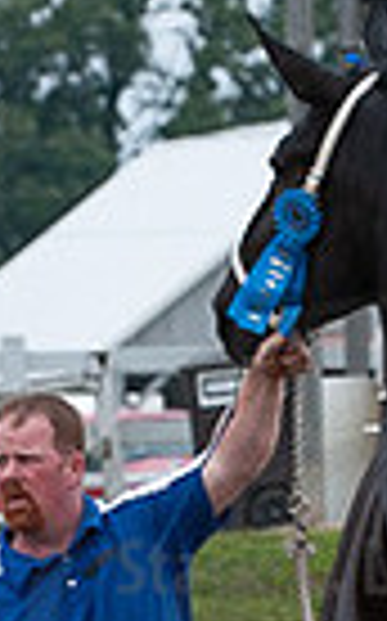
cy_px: 662
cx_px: 394
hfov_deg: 2.8
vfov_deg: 4.5
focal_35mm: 464
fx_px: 7846
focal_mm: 140
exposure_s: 1/1000
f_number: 5.6
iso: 1800
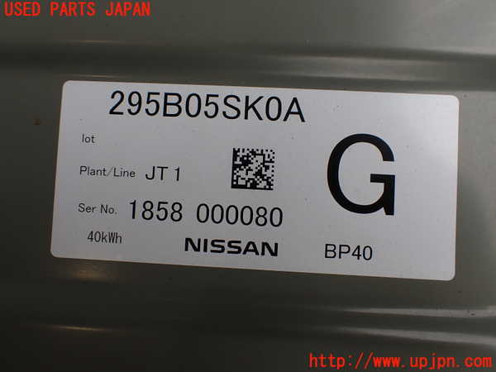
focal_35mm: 30
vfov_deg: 46.8
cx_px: 248
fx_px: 430
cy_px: 186
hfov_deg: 60.0
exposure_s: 1/500
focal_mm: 5.4
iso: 100
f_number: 3.2
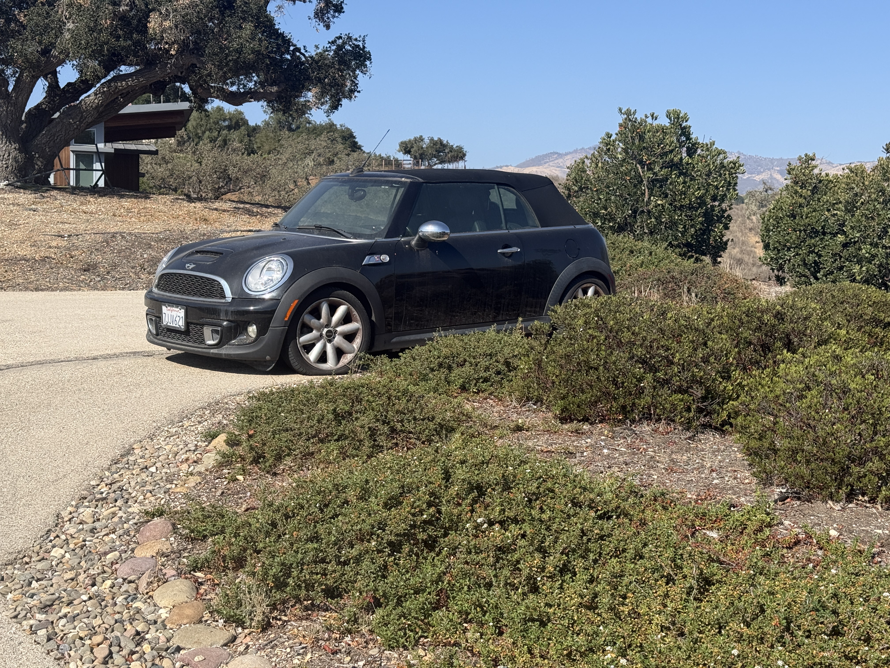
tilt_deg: -3.2
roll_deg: -1.4
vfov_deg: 30.3
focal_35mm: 48
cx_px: 445
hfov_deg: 39.7
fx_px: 1234
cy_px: 334
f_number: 1.78
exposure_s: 1/4098
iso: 64
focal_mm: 6.76
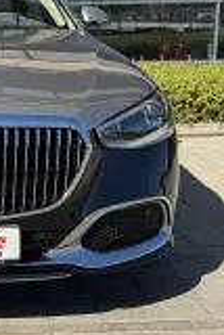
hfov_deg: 22.6
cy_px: 107
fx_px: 521
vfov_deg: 35.2
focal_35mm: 56
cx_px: -36
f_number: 1.78
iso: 80
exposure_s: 1/3096
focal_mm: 6.76
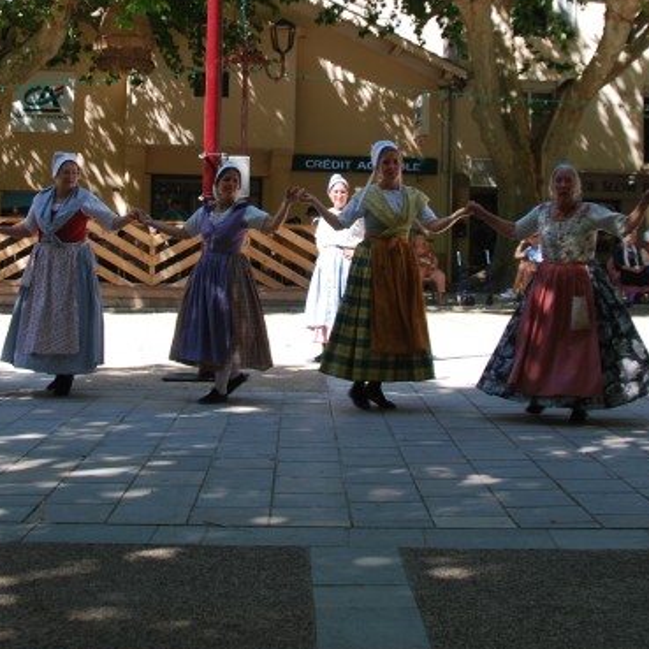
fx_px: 1315
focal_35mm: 62
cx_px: 253
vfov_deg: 27.5
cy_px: 190
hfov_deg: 27.6
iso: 100
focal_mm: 20
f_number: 5.6
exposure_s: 1/125
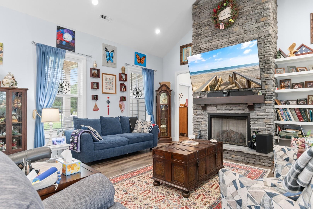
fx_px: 165
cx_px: 156
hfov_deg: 86.9
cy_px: 104
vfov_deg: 64.6
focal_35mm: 19
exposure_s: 1
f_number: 5
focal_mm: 13
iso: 100
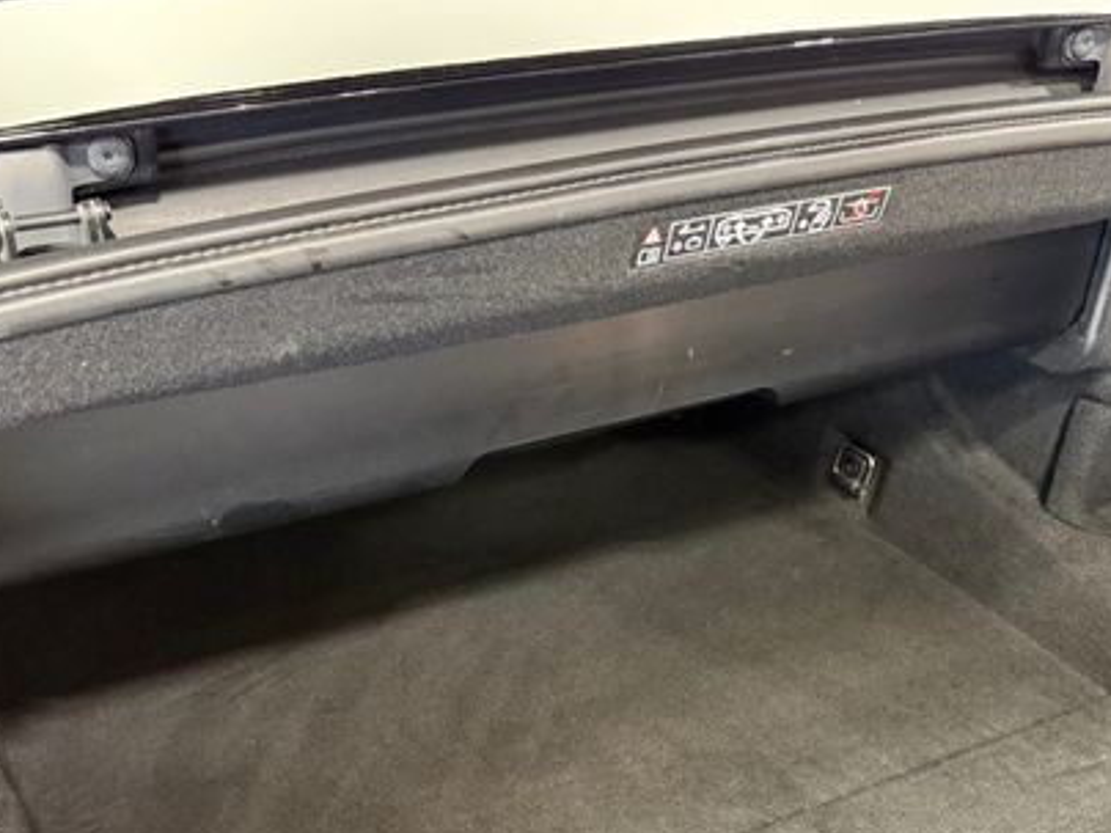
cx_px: 553
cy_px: 630
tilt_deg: -34.5
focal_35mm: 38
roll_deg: -0.6
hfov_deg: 49.0
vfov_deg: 36.8
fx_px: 1220
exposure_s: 1/60
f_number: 1.78
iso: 640
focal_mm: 6.76
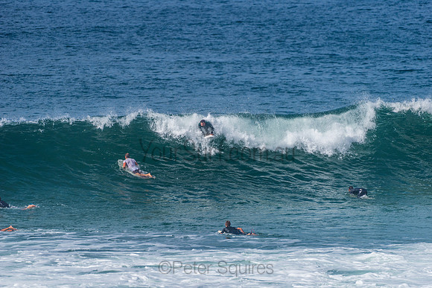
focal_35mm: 500
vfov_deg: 2.8
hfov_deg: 4.1
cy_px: 144
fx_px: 6001
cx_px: 216
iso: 125
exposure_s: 1/2000
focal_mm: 500
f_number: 5.6
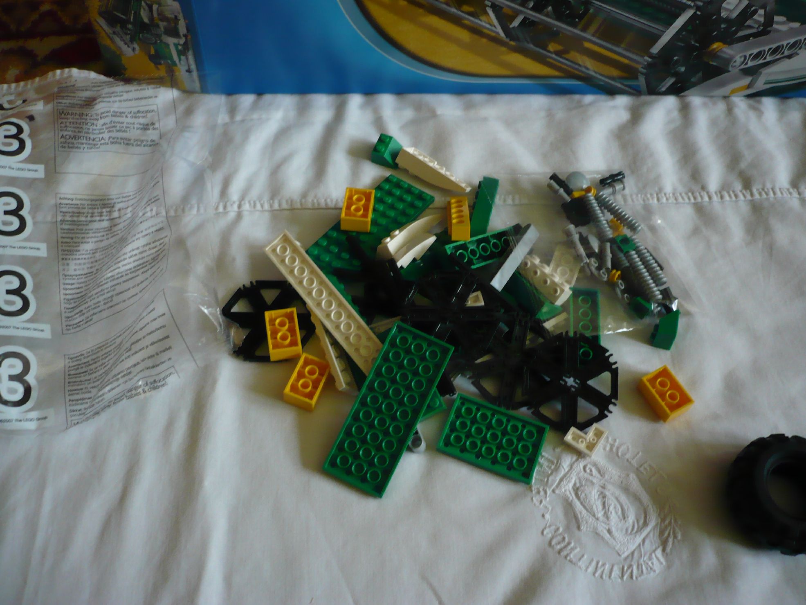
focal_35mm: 35
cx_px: 403
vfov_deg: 40.7
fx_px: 815
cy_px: 302
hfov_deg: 52.6
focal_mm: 5.8
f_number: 2.8
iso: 200
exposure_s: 1/125
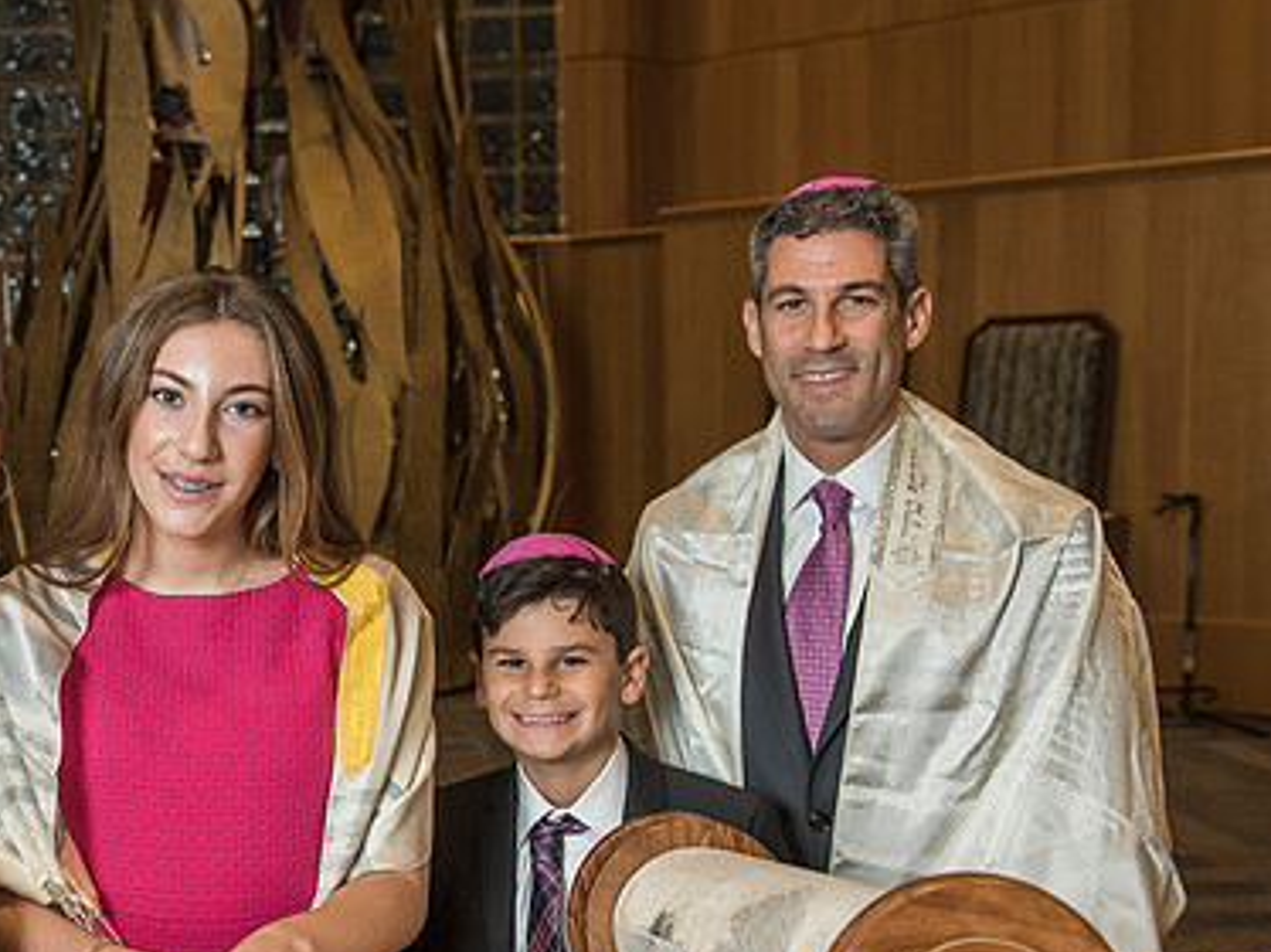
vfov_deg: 27.5
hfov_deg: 34.7
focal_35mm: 53
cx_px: 191
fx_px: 1945
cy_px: 552
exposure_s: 1/200
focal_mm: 32
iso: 800
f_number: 4
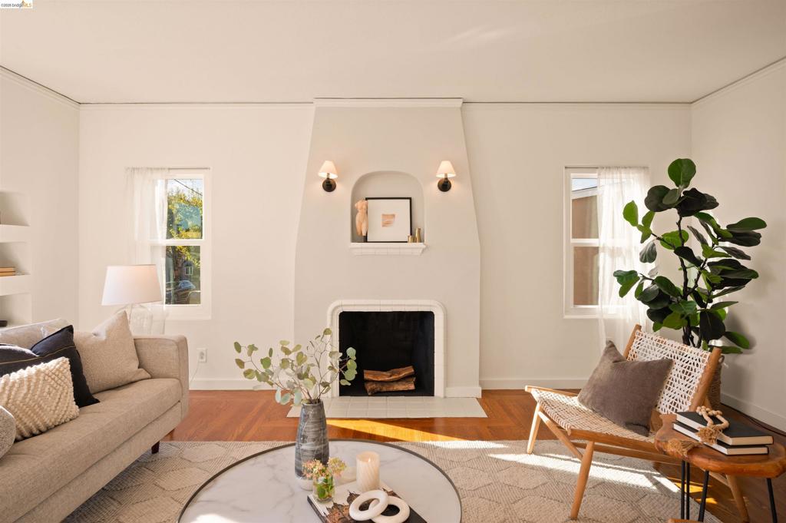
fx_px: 414
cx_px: 393
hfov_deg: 87.0
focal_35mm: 19
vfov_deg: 64.5
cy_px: 262
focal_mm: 19
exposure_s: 1/10
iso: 250
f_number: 10
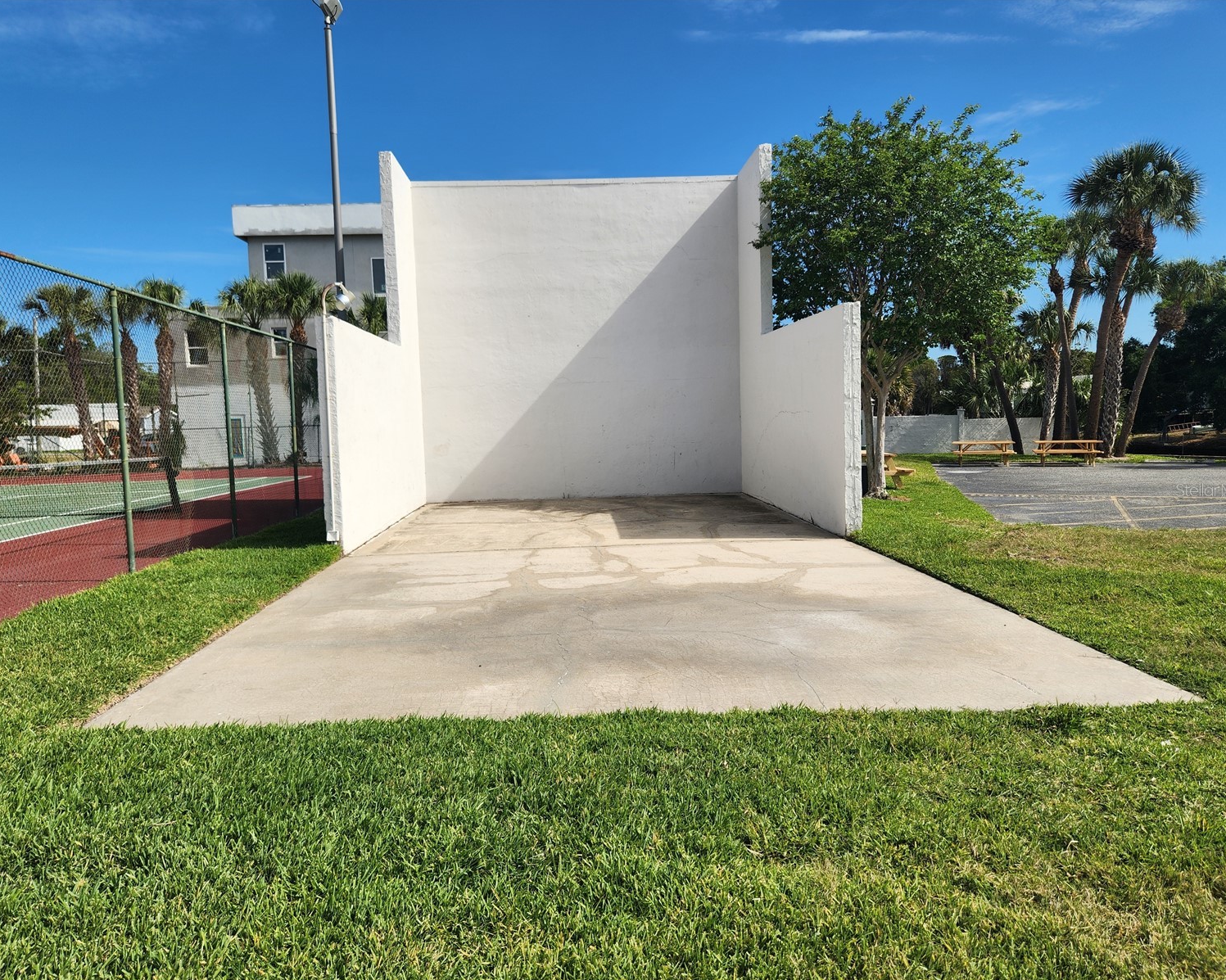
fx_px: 871
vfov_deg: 58.8
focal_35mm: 24
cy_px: 490
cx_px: 598
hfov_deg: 70.3
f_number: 1.8
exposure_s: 1/2628
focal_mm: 5.4
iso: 20
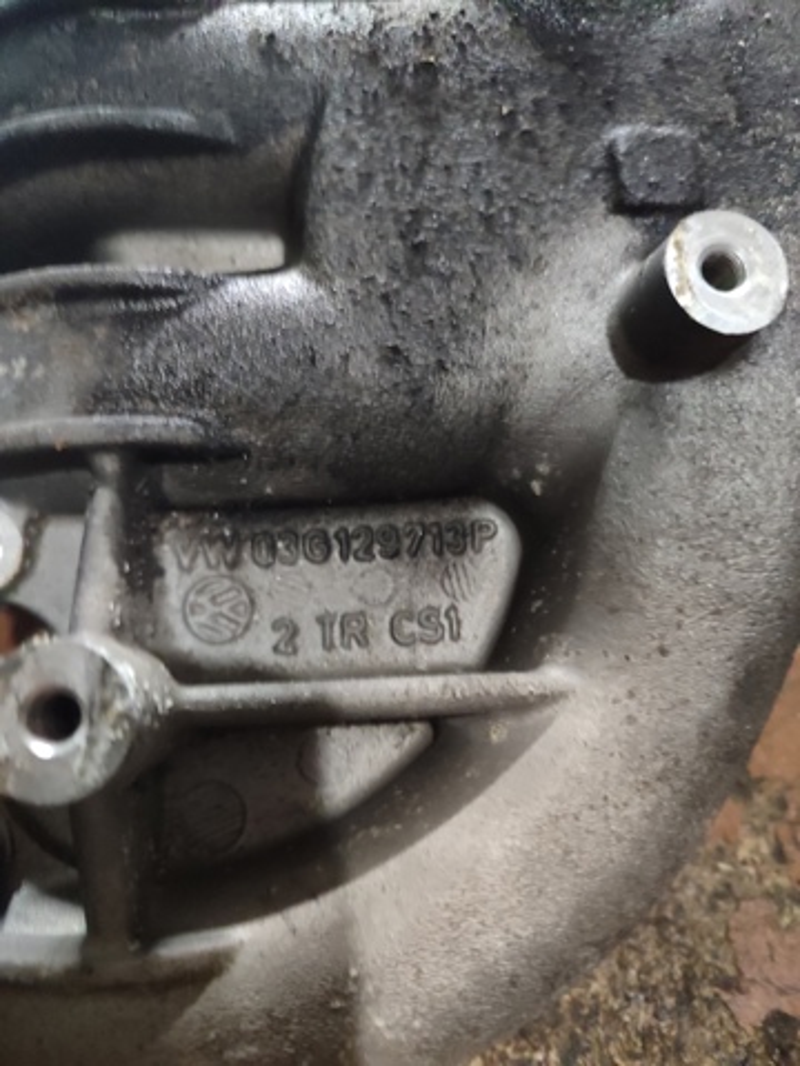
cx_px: 400
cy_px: 533
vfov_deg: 69.4
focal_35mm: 25
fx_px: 770
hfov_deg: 54.9
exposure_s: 1/17
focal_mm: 5.95
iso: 4182
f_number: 1.89
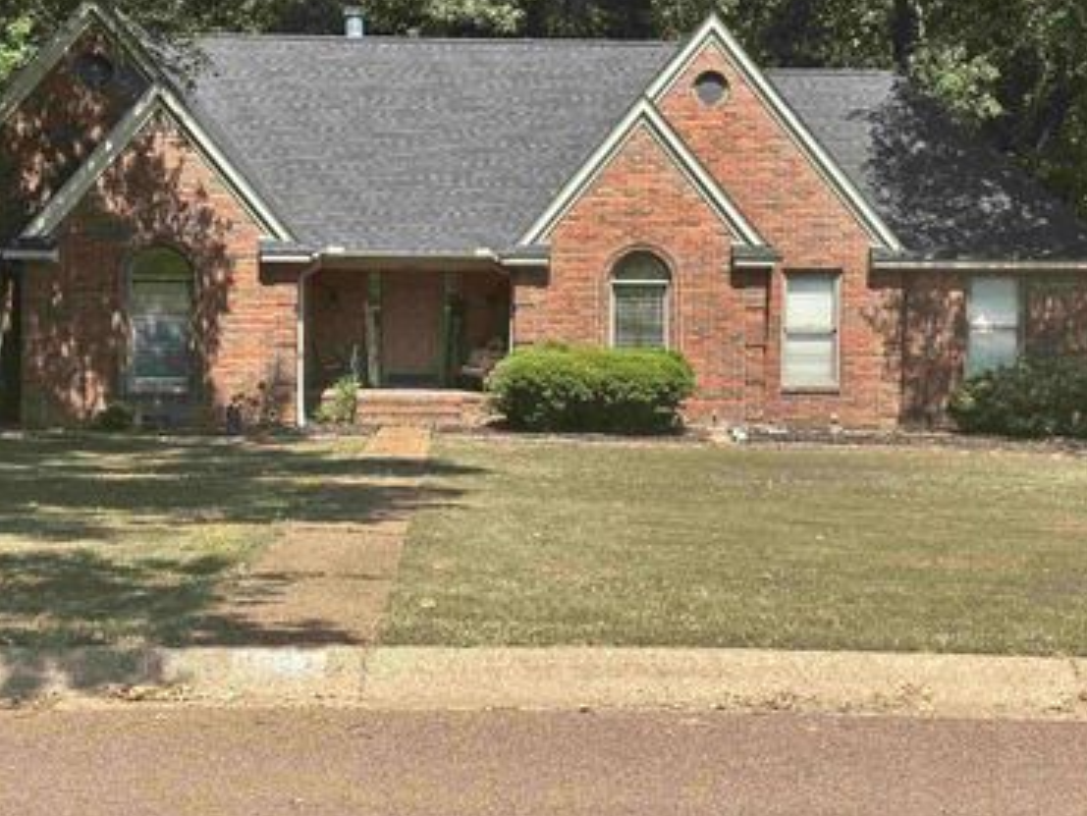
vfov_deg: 22.6
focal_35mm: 65
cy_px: 343
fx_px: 2042
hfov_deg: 29.8
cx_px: 539
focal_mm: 6.86
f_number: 1.78
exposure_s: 1/2469
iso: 64
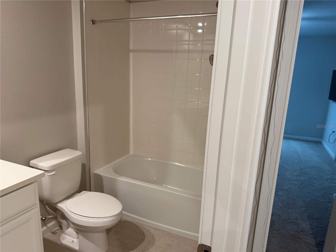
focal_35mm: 24
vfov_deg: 56.8
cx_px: 168
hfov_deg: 71.6
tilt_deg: -14.9
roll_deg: -0.7
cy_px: 126
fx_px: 233
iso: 125
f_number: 1.78
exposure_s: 1/60
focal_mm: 6.76
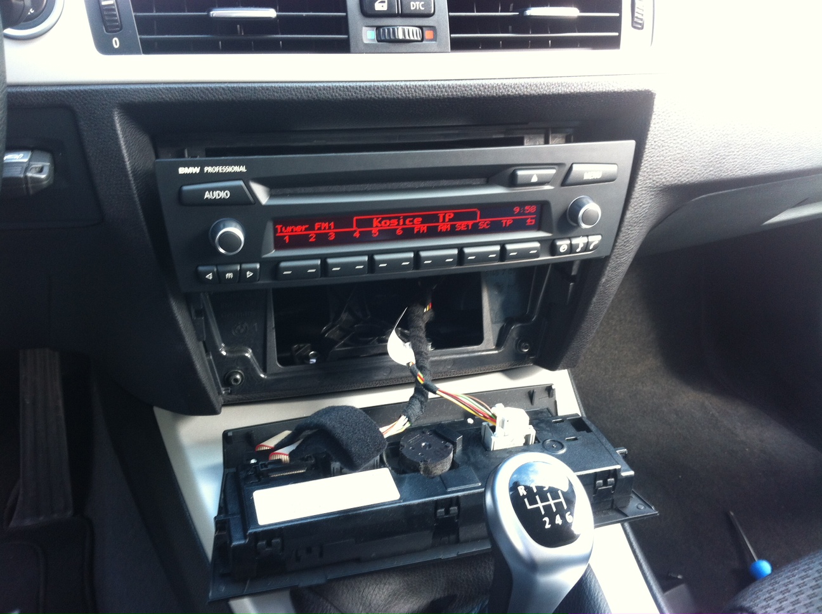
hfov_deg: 52.7
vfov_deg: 40.6
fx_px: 830
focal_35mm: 35
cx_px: 411
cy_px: 307
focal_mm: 3.85
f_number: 2.8
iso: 80
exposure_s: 1/24
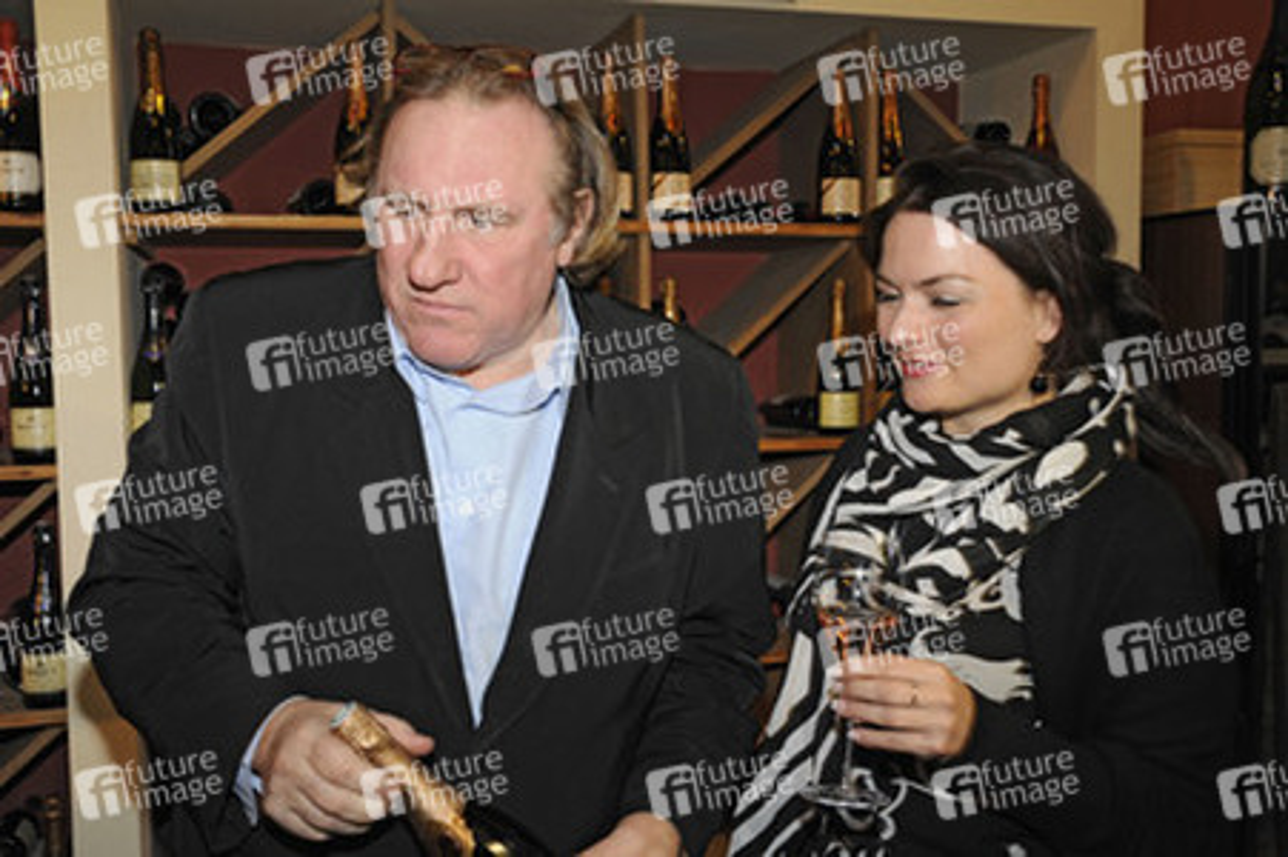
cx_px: 644
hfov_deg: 48.5
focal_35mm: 40
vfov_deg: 33.4
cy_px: 428
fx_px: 1430
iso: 1250
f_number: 8
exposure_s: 1/60
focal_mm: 40
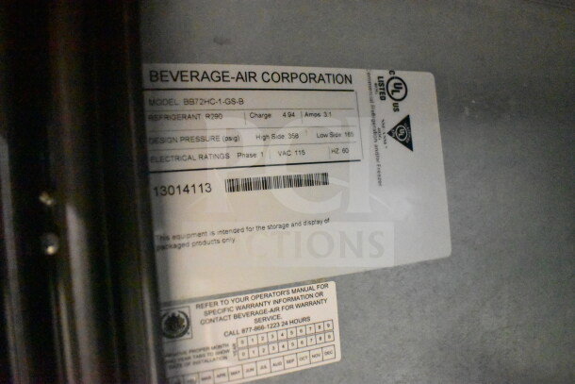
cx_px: 288
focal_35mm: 27
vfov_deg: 48.0
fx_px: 431
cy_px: 192
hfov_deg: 67.4
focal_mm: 18
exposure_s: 1/30
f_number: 3.5
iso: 25600
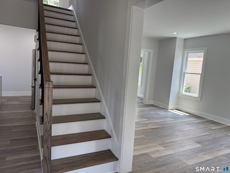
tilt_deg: -6.9
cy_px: 86
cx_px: 115
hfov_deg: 71.6
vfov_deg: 56.8
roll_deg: -4.4
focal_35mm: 24
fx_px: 159
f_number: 1.78
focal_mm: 6.76
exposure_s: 1/263
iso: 100
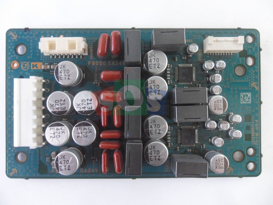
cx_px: 136
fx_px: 213
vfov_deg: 51.4
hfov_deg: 65.3
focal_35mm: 27
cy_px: 102
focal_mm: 4.9
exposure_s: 1/30
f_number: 3.5
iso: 400
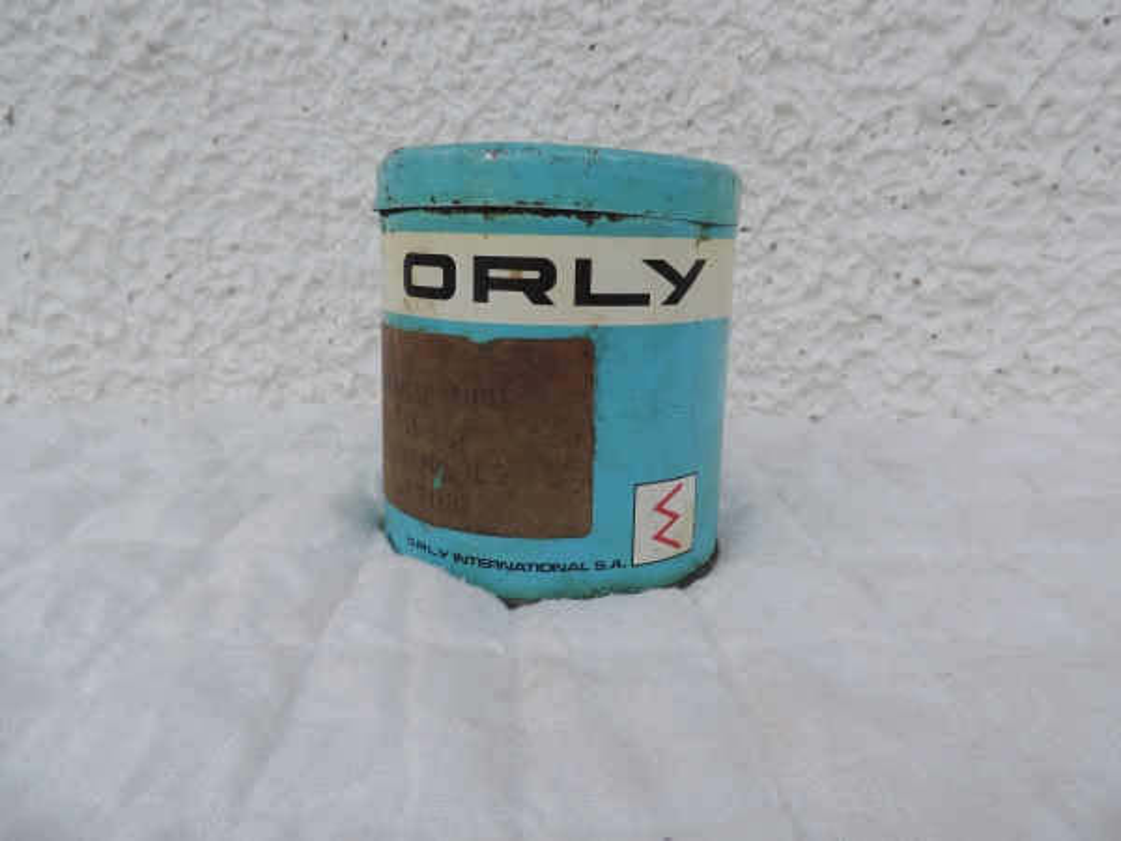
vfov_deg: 56.8
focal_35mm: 24
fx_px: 777
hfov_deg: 71.6
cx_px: 560
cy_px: 420
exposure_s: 1/160
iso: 80
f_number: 3
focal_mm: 4.3
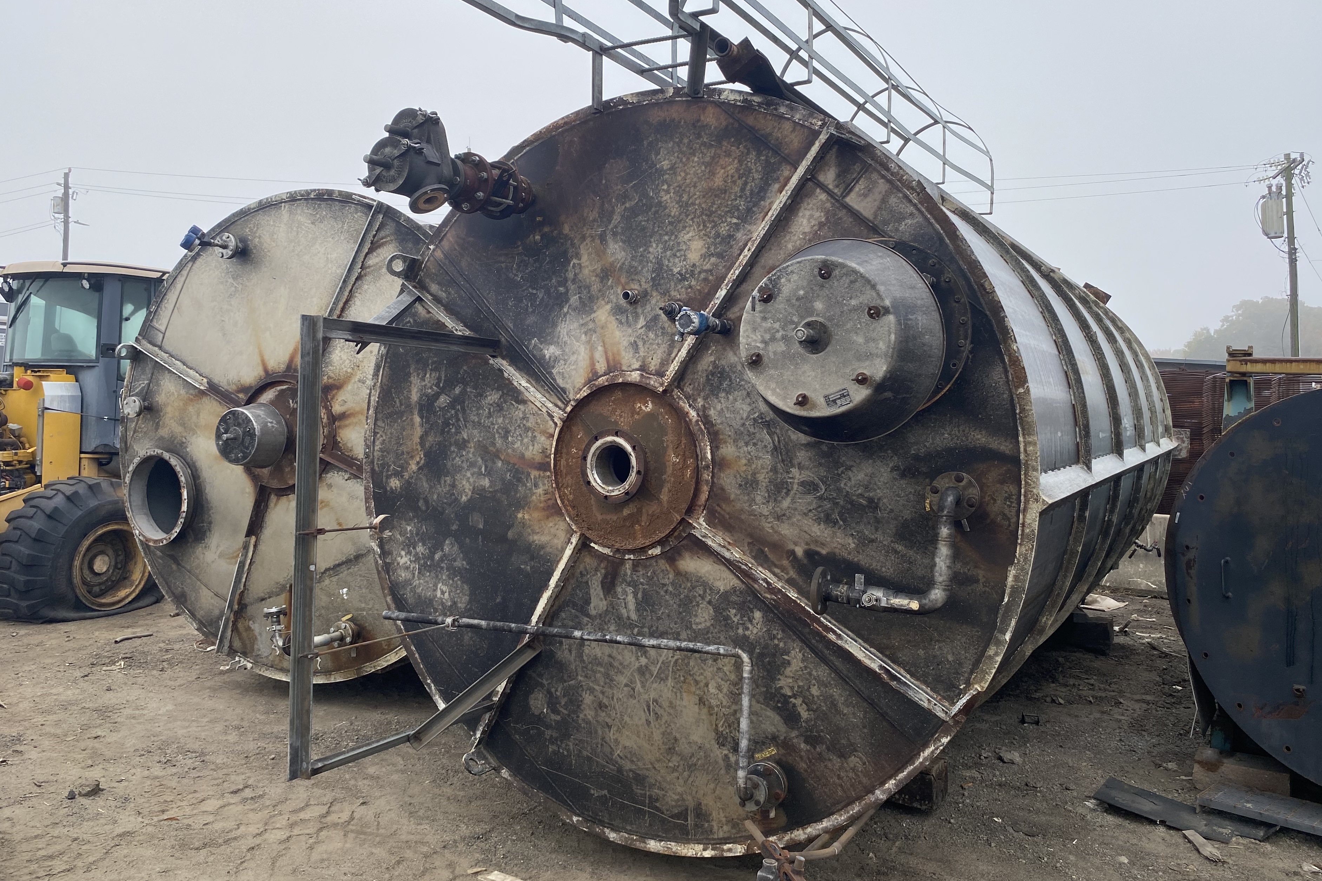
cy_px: 383
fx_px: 1065
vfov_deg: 44.9
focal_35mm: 29
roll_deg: -1.0
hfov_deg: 63.7
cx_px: 680
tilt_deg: +1.3
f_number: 1.8
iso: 32
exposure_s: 1/217
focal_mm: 4.25
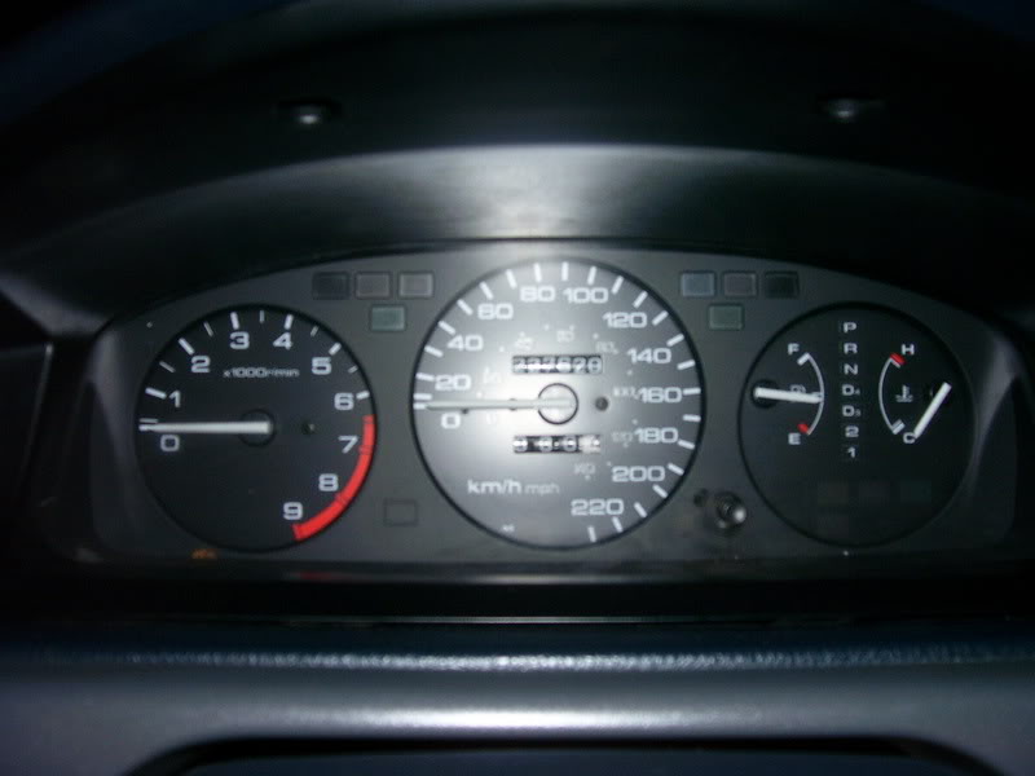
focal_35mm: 34
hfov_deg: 54.0
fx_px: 1017
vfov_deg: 41.8
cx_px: 518
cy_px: 388
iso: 125
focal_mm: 5.6
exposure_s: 1/60
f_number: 2.7
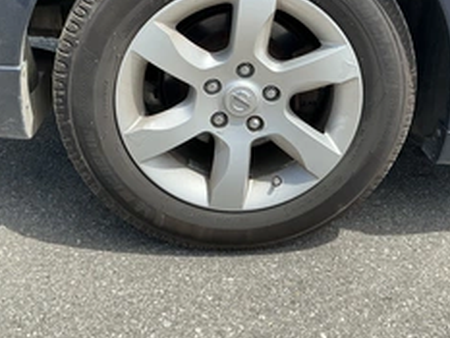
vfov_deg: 29.9
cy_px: 91
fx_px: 624
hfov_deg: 39.5
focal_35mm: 48
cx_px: 268
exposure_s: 1/749
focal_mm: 3
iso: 25
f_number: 1.8
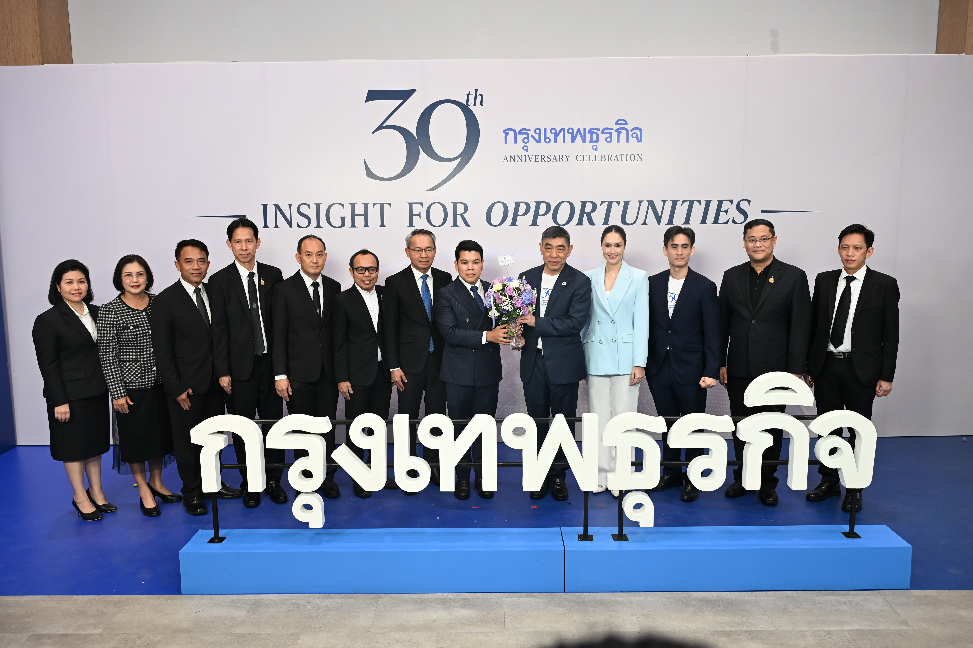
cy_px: 324
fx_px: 784
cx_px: 486
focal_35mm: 29
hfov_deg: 63.7
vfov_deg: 45.0
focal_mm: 29
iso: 1600
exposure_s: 1/200
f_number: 4
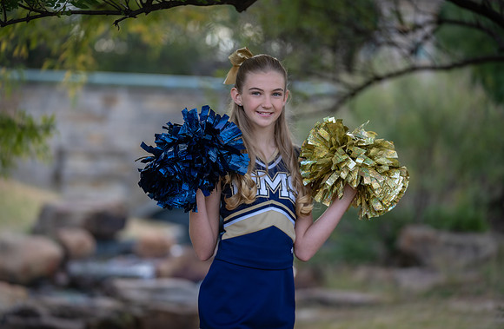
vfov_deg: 9.8
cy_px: 172
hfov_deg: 15.0
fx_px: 1919
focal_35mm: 138
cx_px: 246
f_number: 2.8
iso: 160
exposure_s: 1/320
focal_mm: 130
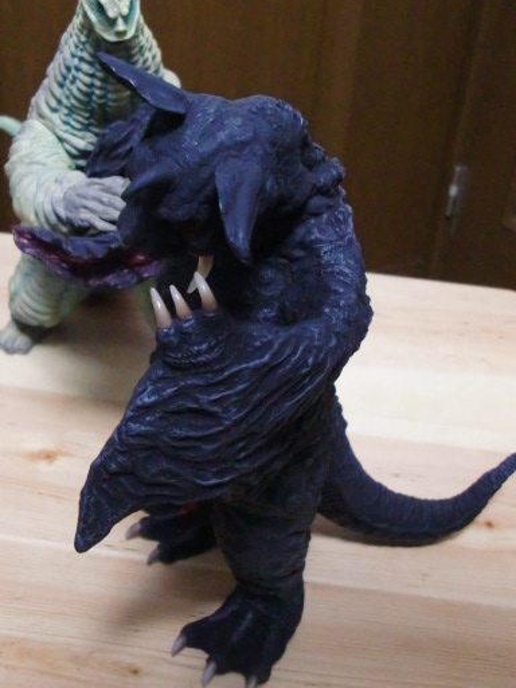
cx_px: 215
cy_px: 302
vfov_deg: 42.0
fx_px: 894
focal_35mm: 45
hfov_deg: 32.1
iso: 1000
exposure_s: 1/60
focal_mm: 6.3
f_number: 2.8
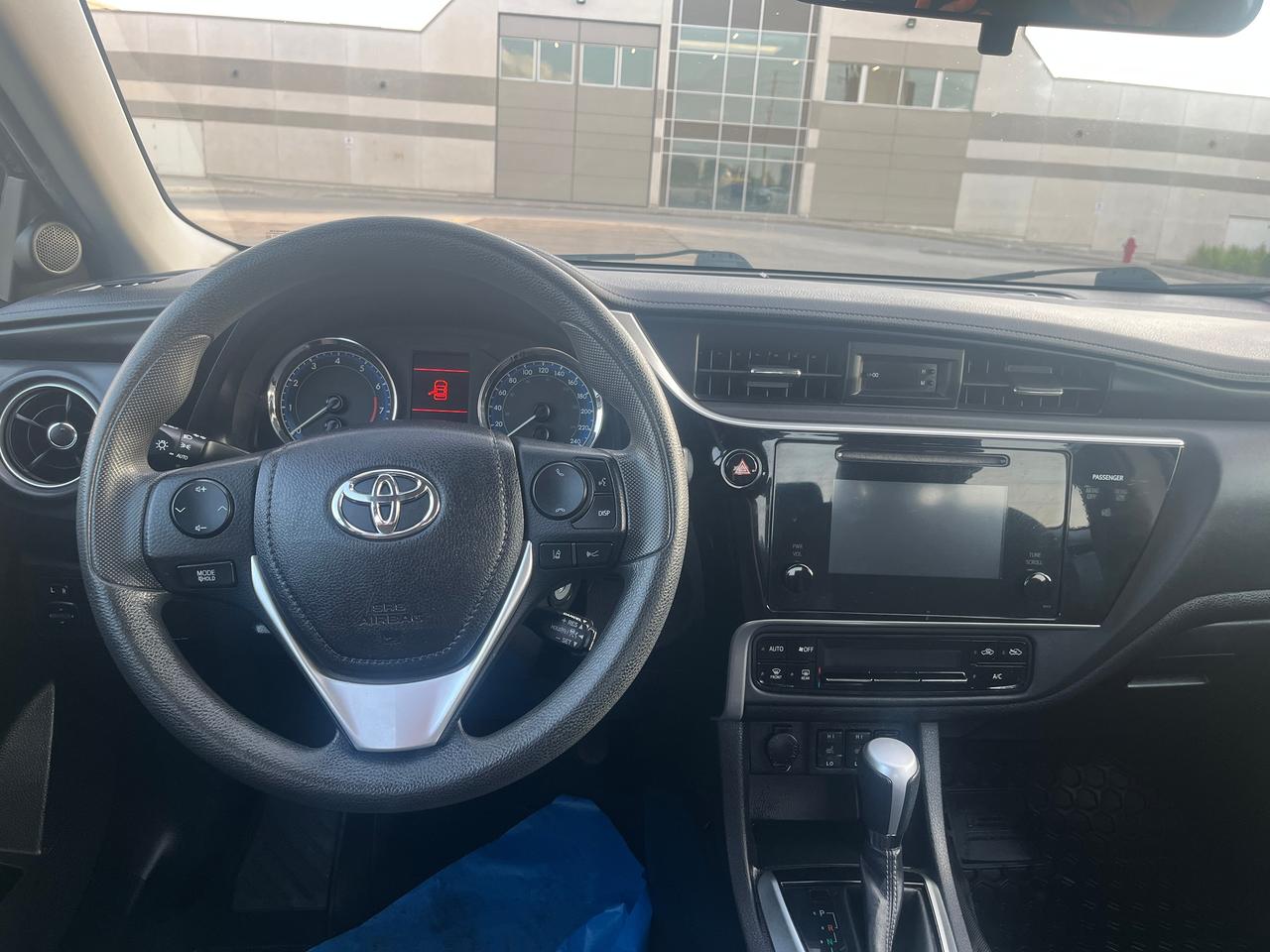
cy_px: 476
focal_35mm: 26
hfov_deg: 67.3
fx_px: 954
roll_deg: -3.9
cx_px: 635
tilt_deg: -18.3
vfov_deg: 53.1
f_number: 1.6
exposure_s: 1/122
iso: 64
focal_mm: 5.1
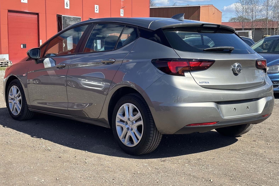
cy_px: 91
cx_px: 139
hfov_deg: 36.2
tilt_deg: -7.0
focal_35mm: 55
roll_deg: -2.1
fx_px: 426
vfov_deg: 24.6
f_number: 1.6
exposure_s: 1/1522
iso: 32
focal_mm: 5.96
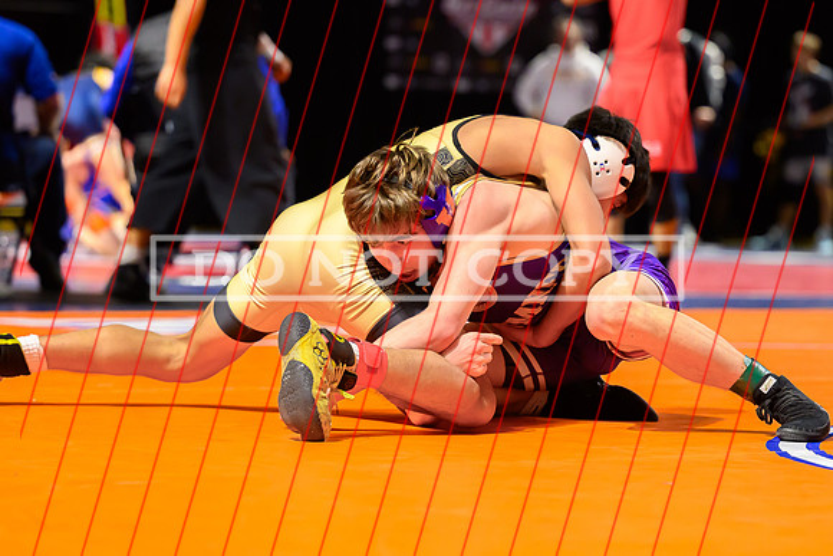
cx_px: 467
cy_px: 303
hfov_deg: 12.8
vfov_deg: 8.6
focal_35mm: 160
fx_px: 3707
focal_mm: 110
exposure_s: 1/800
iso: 4000
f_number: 2.8
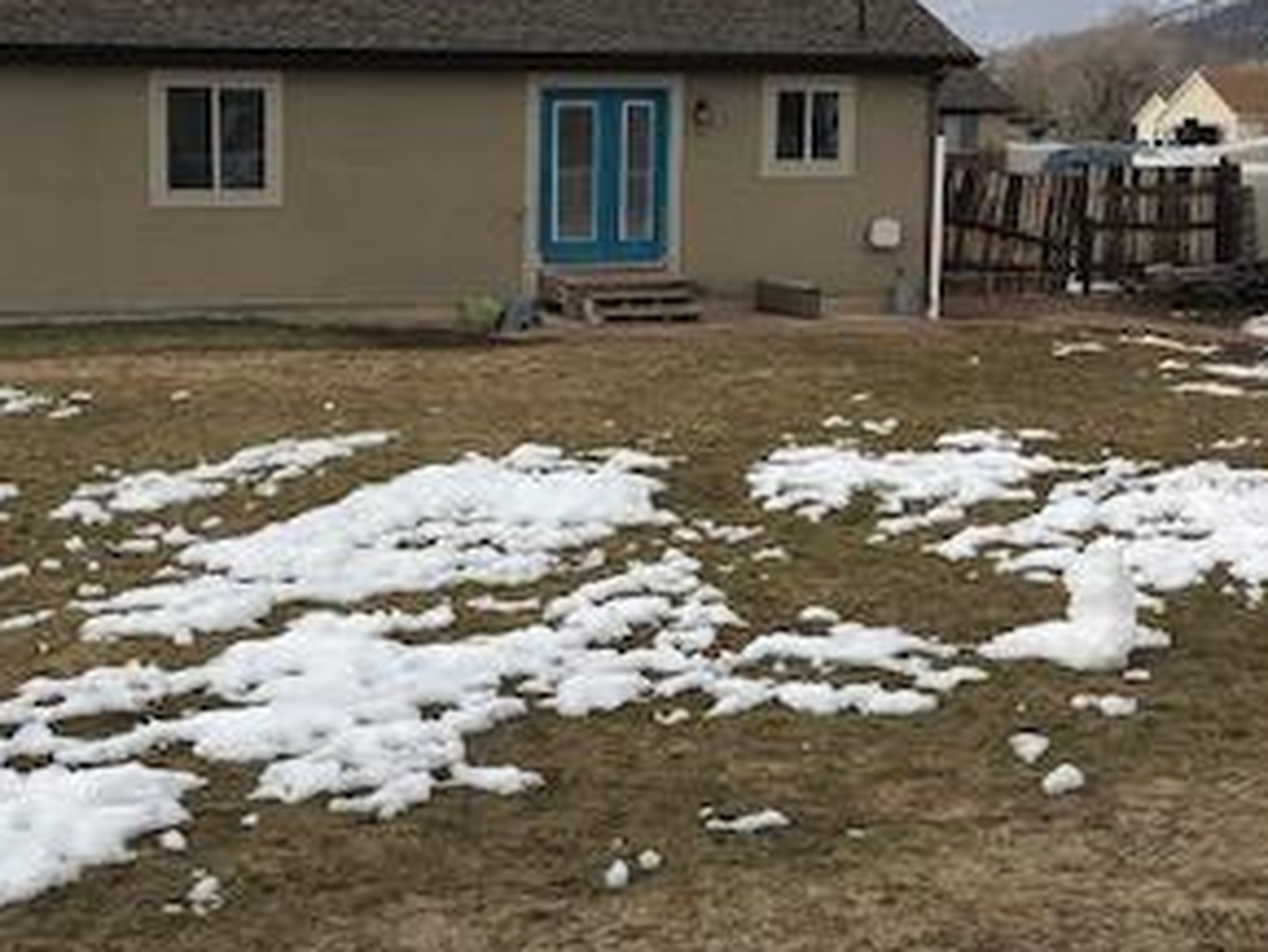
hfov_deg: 30.7
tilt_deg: -7.8
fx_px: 2272
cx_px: 347
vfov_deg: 23.7
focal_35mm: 62
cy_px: 487
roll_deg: +0.5
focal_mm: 4
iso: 20
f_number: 1.8
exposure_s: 1/1499
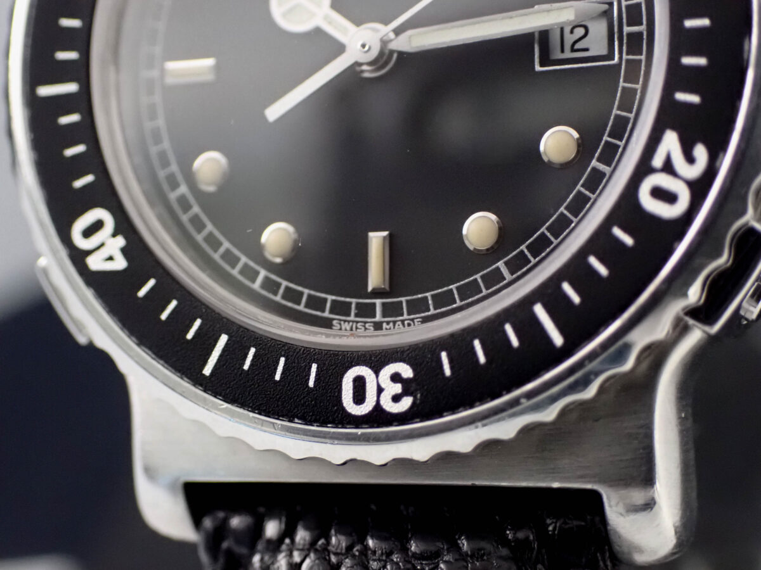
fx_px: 1473
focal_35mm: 67
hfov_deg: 29.0
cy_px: 285
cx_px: 380
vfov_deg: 21.9
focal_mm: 11.88
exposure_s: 1/60
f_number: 3.8
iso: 1600
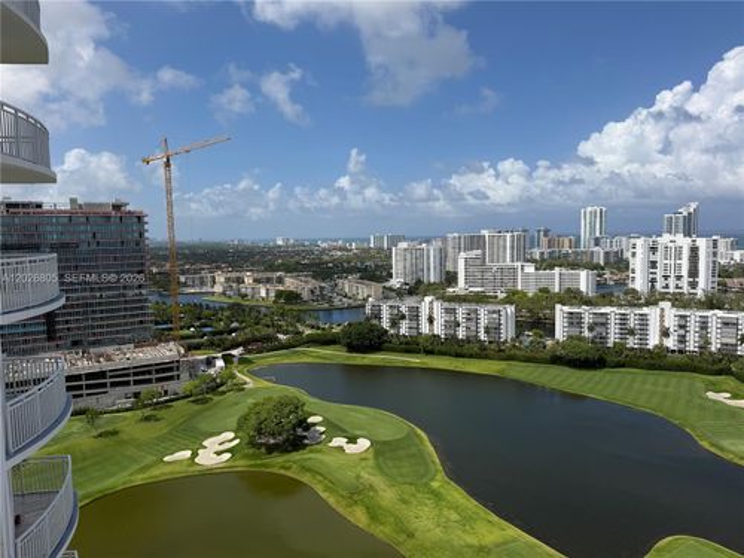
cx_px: 372
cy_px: 279
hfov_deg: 71.6
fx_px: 516
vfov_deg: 56.8
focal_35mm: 24
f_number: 1.78
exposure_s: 1/8130
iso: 80
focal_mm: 6.76
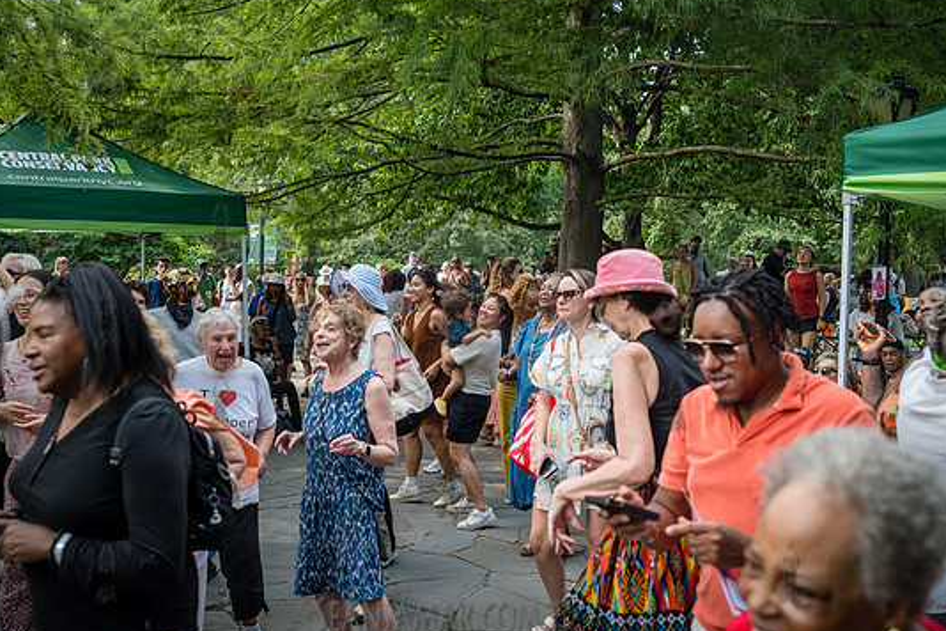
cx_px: 446
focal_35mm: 38
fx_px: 998
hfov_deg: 50.7
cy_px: 316
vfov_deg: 35.1
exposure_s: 1/500
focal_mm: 35
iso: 640
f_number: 4
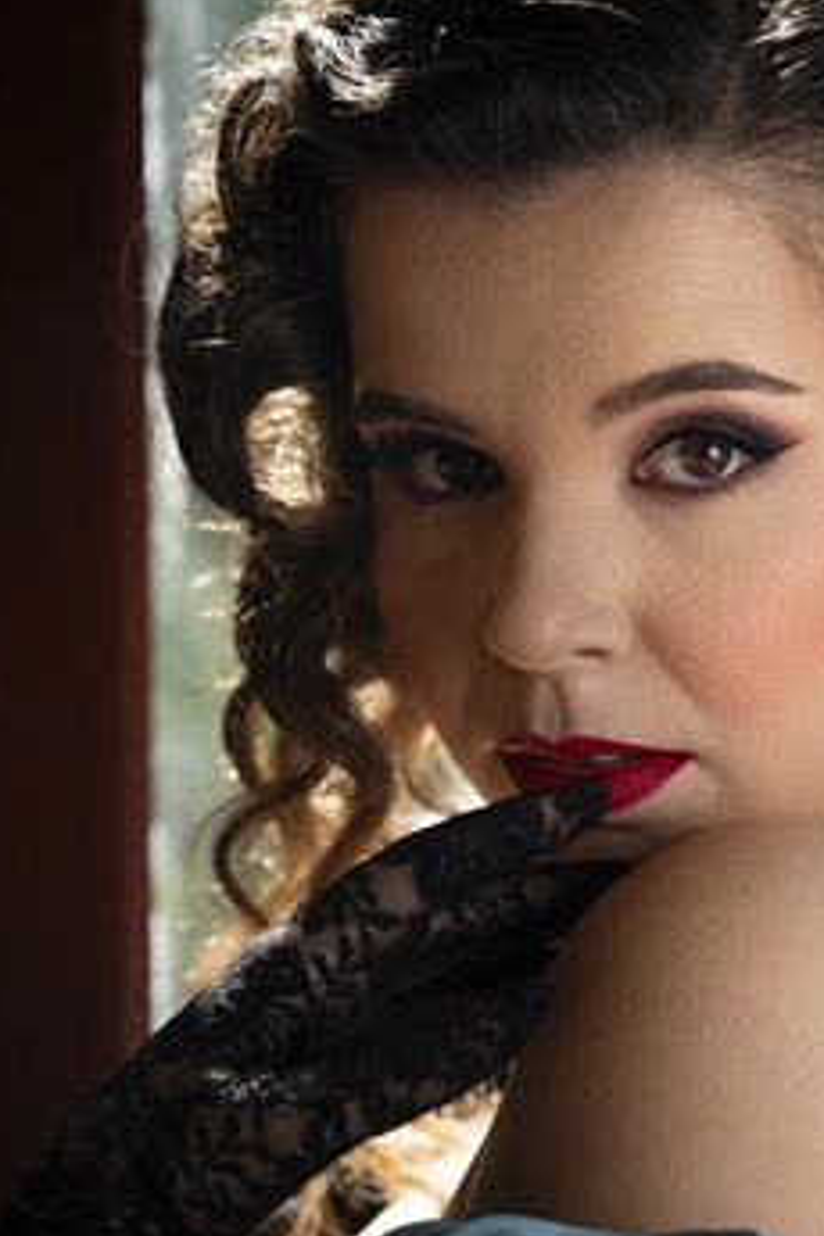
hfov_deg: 12.0
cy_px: 849
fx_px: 3914
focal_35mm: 114
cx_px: 568
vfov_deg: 17.9
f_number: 4
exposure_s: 1/125
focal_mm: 70
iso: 64
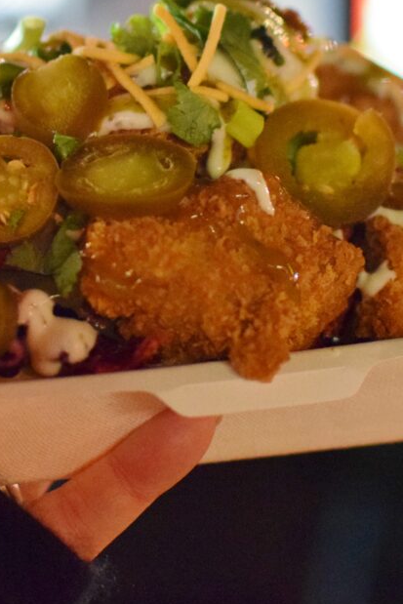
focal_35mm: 122
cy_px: 179
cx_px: 239
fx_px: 2050
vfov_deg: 16.7
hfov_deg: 11.2
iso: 3200
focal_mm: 35
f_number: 2
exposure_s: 1/200
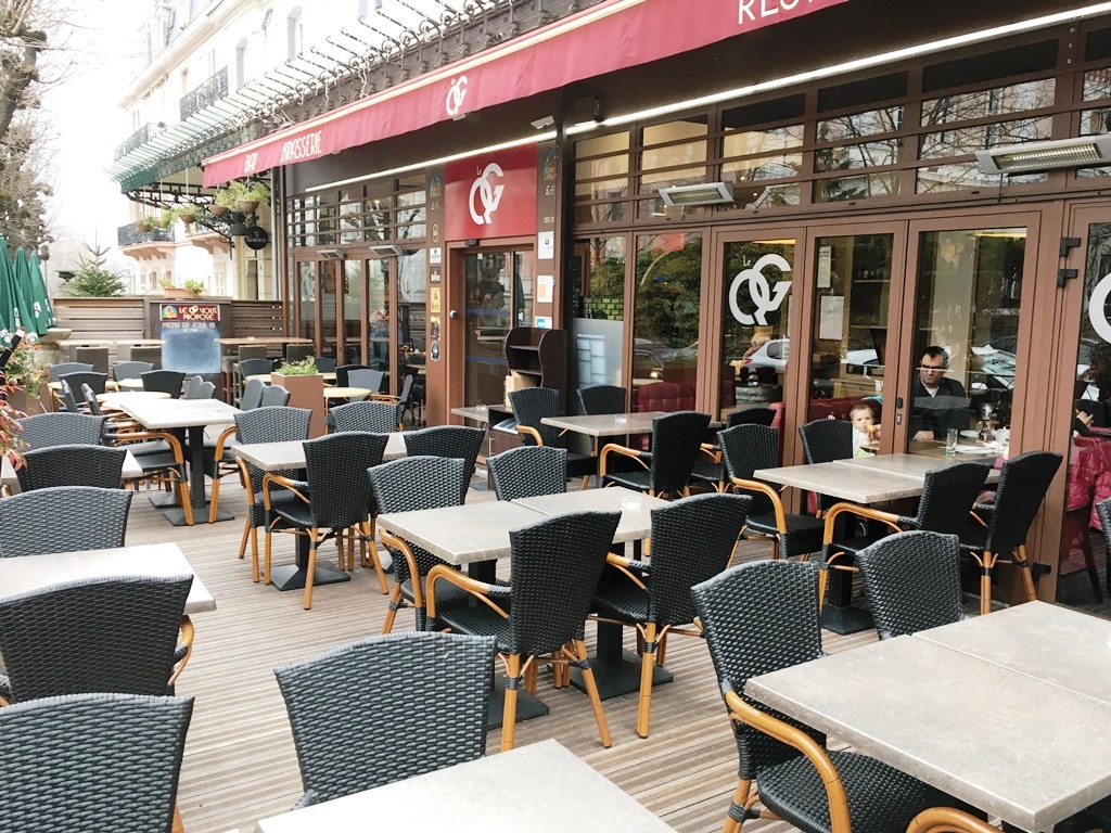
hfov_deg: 61.7
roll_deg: -0.1
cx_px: 556
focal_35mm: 29
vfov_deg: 48.2
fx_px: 931
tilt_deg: -8.0
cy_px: 416
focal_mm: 4.15
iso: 40
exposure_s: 1/33
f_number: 2.2
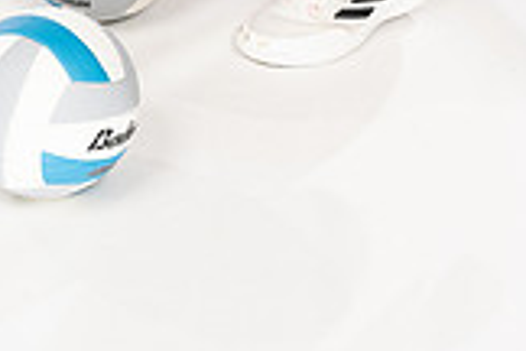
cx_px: 328
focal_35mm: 128
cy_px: -341
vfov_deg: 10.0
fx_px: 1870
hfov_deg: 16.0
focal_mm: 46
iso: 160
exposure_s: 1/250
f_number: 5.6
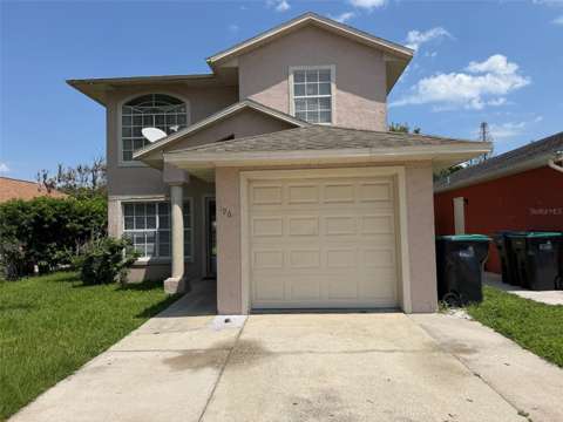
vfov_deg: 56.8
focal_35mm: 24
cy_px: 211
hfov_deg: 71.6
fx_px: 390
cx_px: 282
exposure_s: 1/7353
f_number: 1.78
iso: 80
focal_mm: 6.76
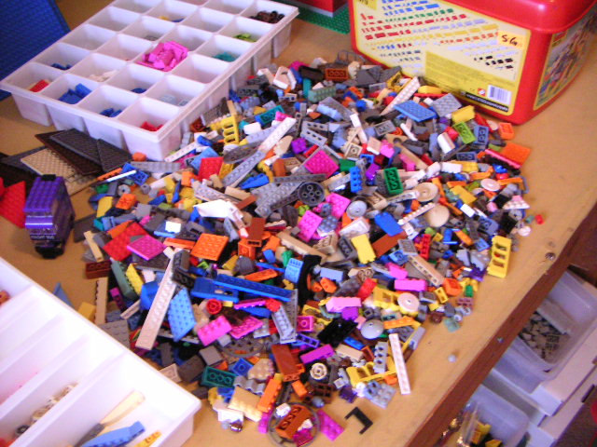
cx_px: 298
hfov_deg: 46.8
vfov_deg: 36.0
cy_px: 224
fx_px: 690
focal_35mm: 40
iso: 400
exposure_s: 1/15
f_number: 2.9
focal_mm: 5.3
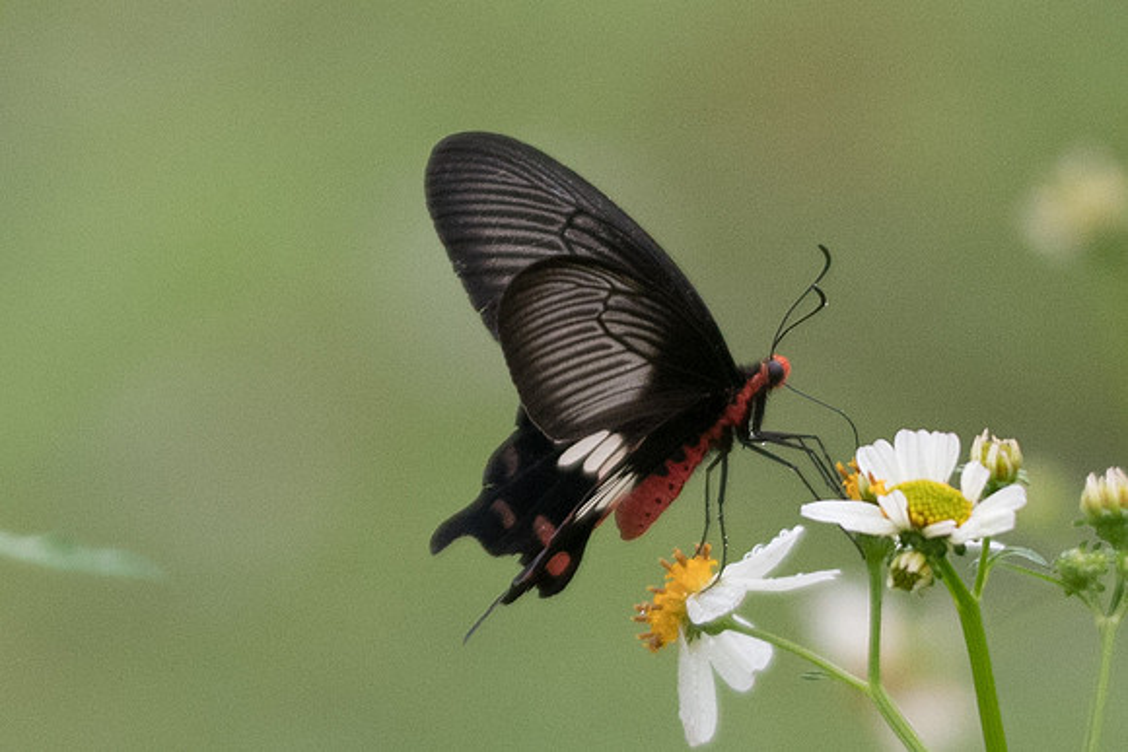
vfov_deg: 1.5
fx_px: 29326
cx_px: 487
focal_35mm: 936
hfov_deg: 2.2
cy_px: 467
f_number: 3.2
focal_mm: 150
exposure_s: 1/800
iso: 800
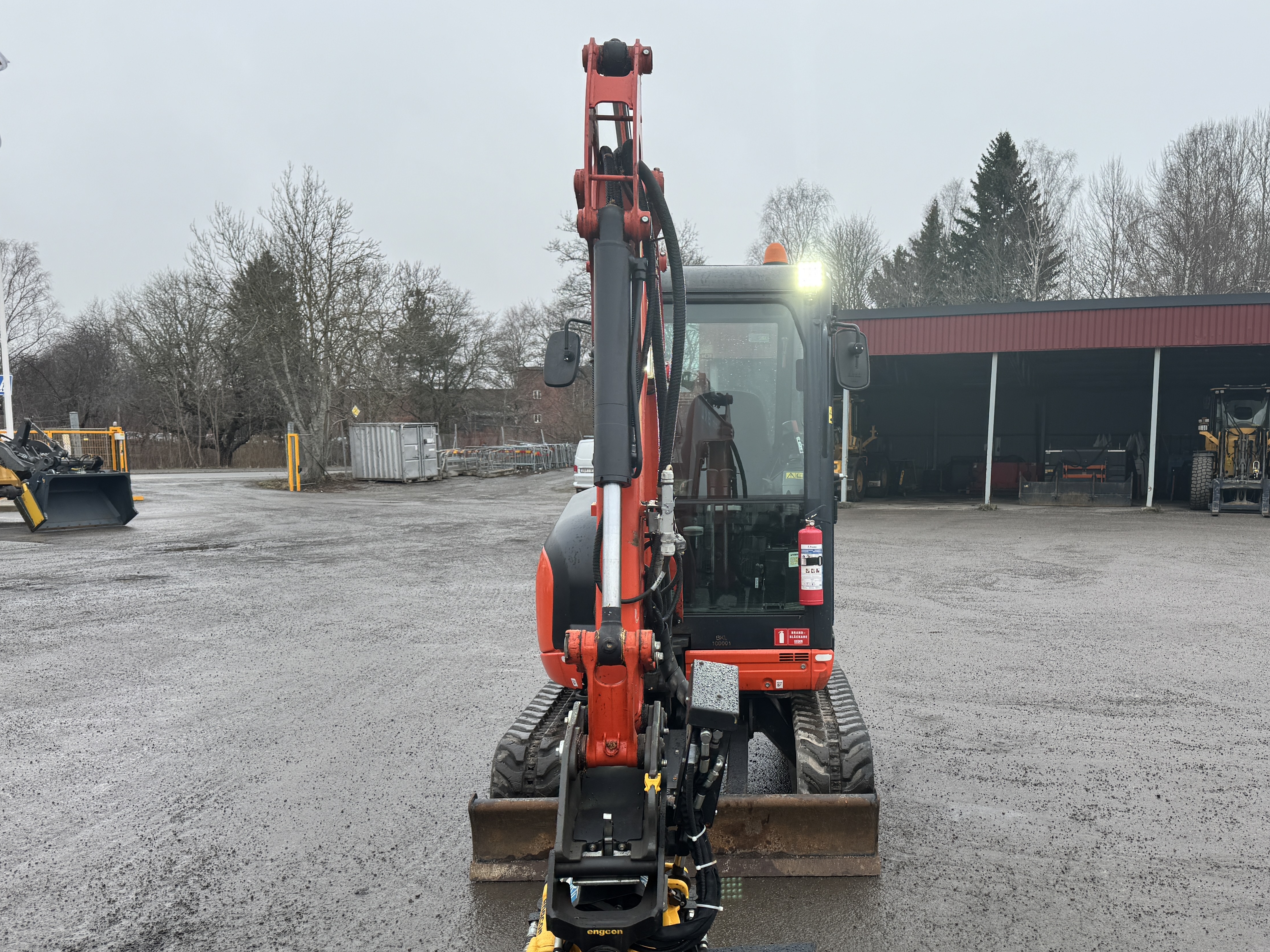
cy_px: 573
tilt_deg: -5.9
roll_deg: -3.6
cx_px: 763
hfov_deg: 57.9
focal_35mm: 31
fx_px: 1137
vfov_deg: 45.2
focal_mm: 6.76
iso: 80
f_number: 1.78
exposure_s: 1/338
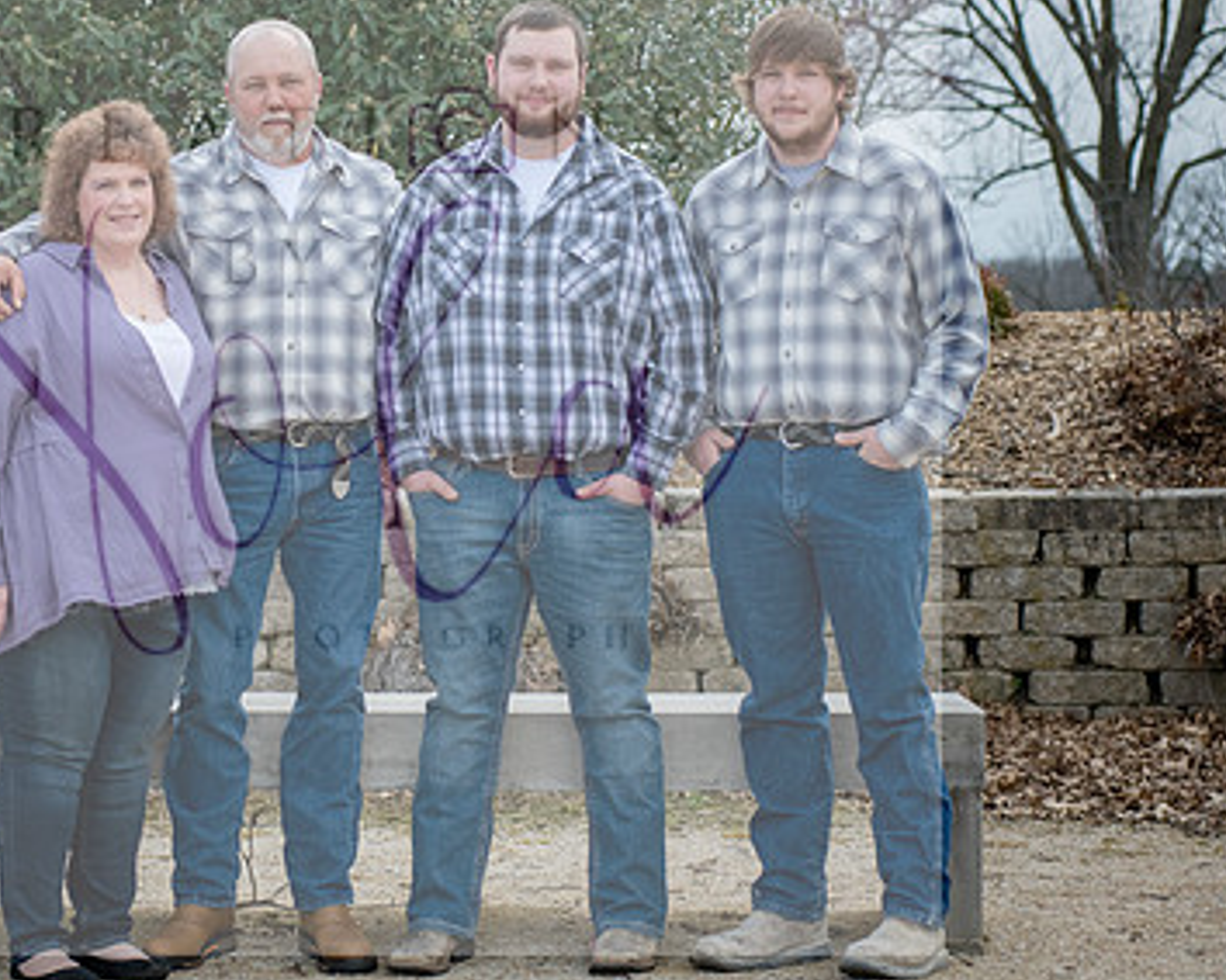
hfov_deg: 15.6
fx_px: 4462
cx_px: 315
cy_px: 331
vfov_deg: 12.5
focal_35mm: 123
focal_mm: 80
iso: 400
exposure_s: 1/640
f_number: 6.3
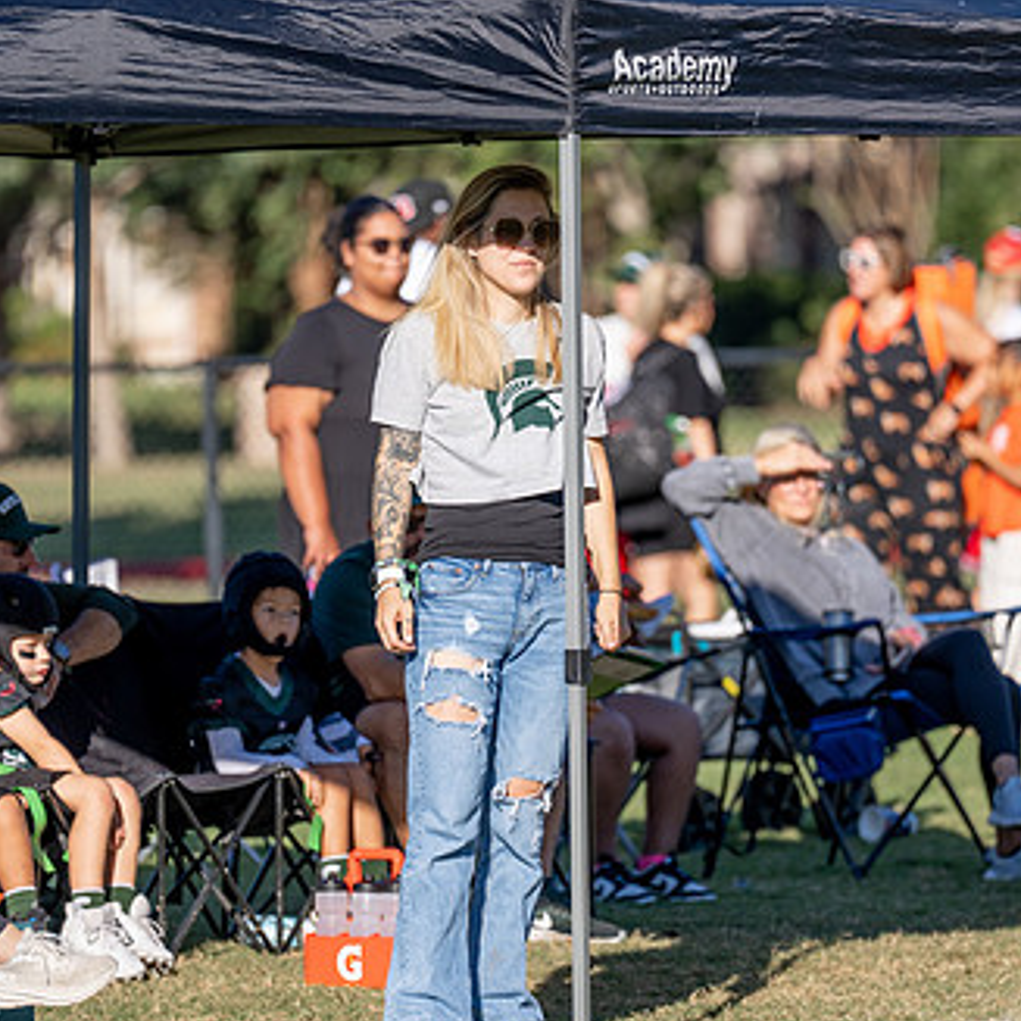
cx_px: 528
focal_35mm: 323
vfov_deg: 5.4
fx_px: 10778
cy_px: 584
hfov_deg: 5.4
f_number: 2.8
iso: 100
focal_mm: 200
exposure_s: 1/2000
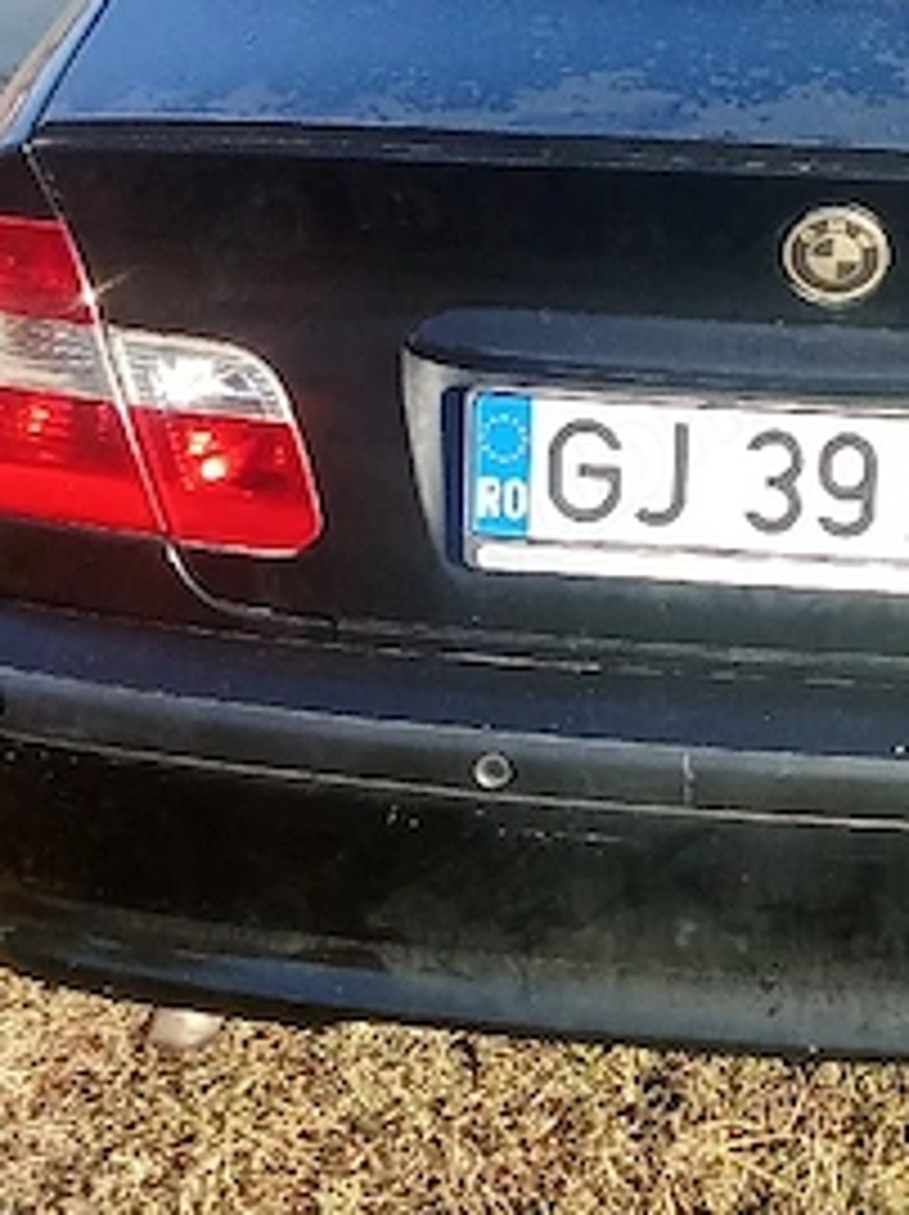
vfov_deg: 23.5
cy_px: 500
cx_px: 904
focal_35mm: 83
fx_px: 2911
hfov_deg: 17.4
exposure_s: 1/385
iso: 100
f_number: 2
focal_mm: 2.78
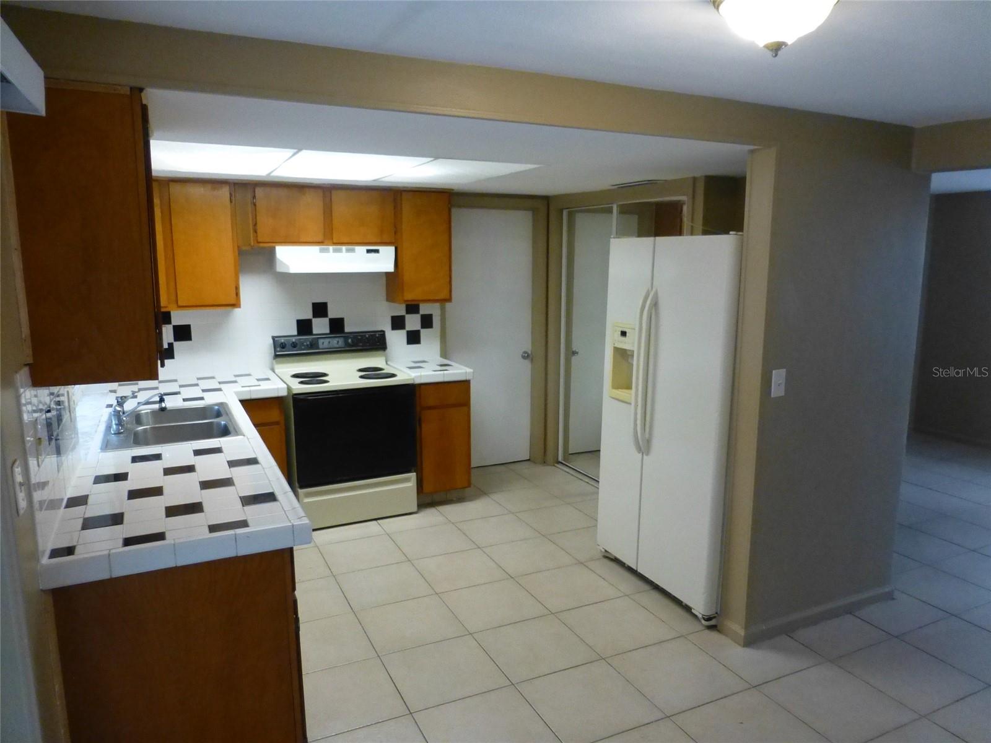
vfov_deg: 56.8
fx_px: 687
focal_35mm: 24
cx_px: 496
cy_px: 372
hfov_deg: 71.6
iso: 800
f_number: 3.3
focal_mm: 4.3
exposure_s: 1/60
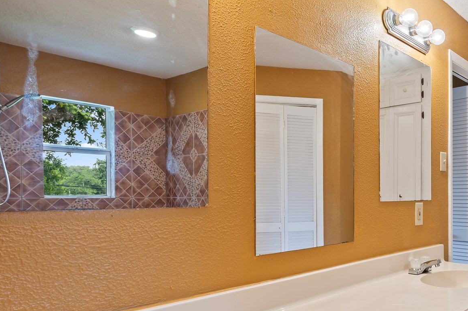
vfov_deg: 43.2
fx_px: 390
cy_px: 197
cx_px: 430
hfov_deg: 53.3
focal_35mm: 30
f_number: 6.3
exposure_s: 1/3
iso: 125
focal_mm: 16
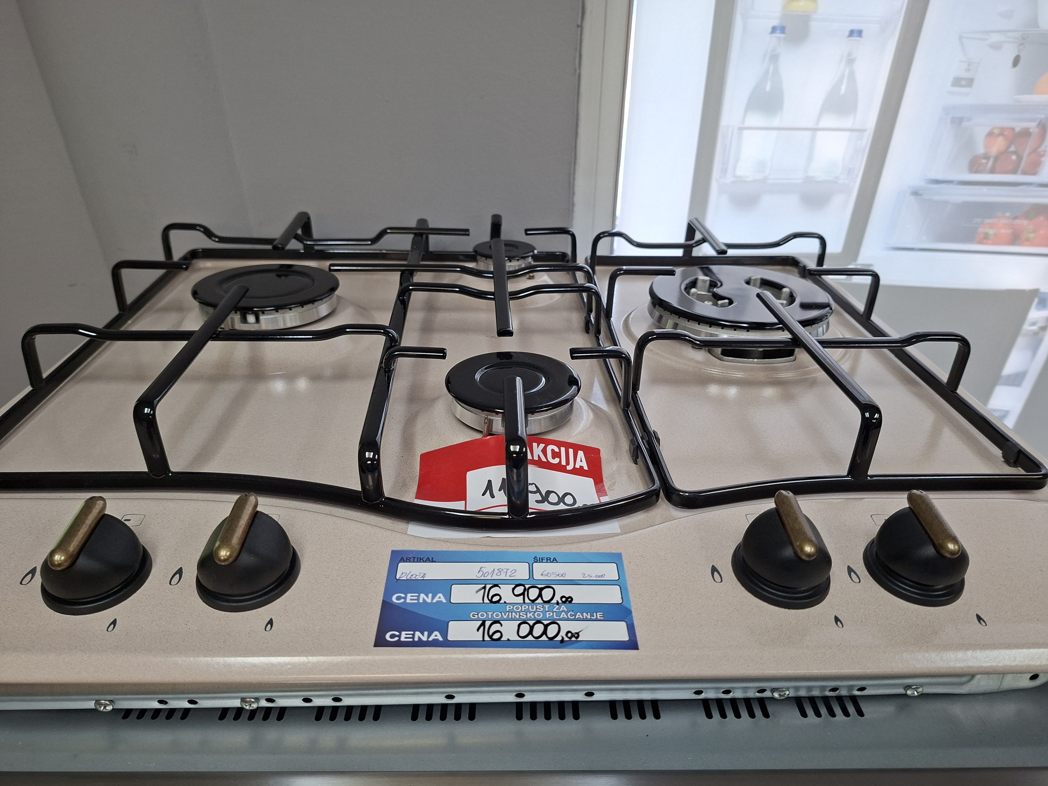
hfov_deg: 73.9
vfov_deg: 58.9
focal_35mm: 23
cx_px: 524
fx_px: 696
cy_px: 393
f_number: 1.8
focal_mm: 5.54
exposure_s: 1/100
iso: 125
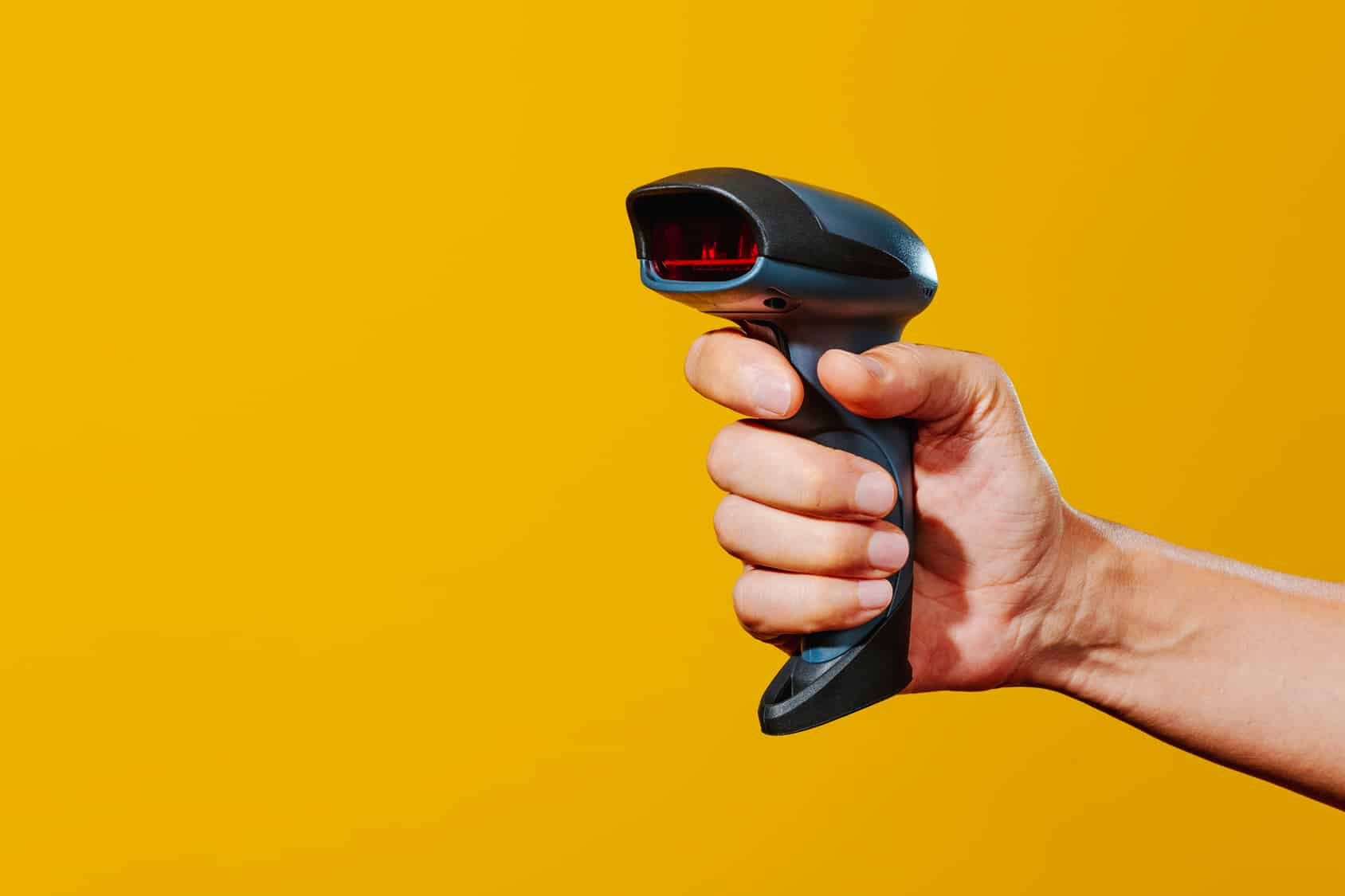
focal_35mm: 60
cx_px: 672
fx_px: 2241
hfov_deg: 33.4
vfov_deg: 22.6
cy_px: 448
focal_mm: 60
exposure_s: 1/160
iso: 64
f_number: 16
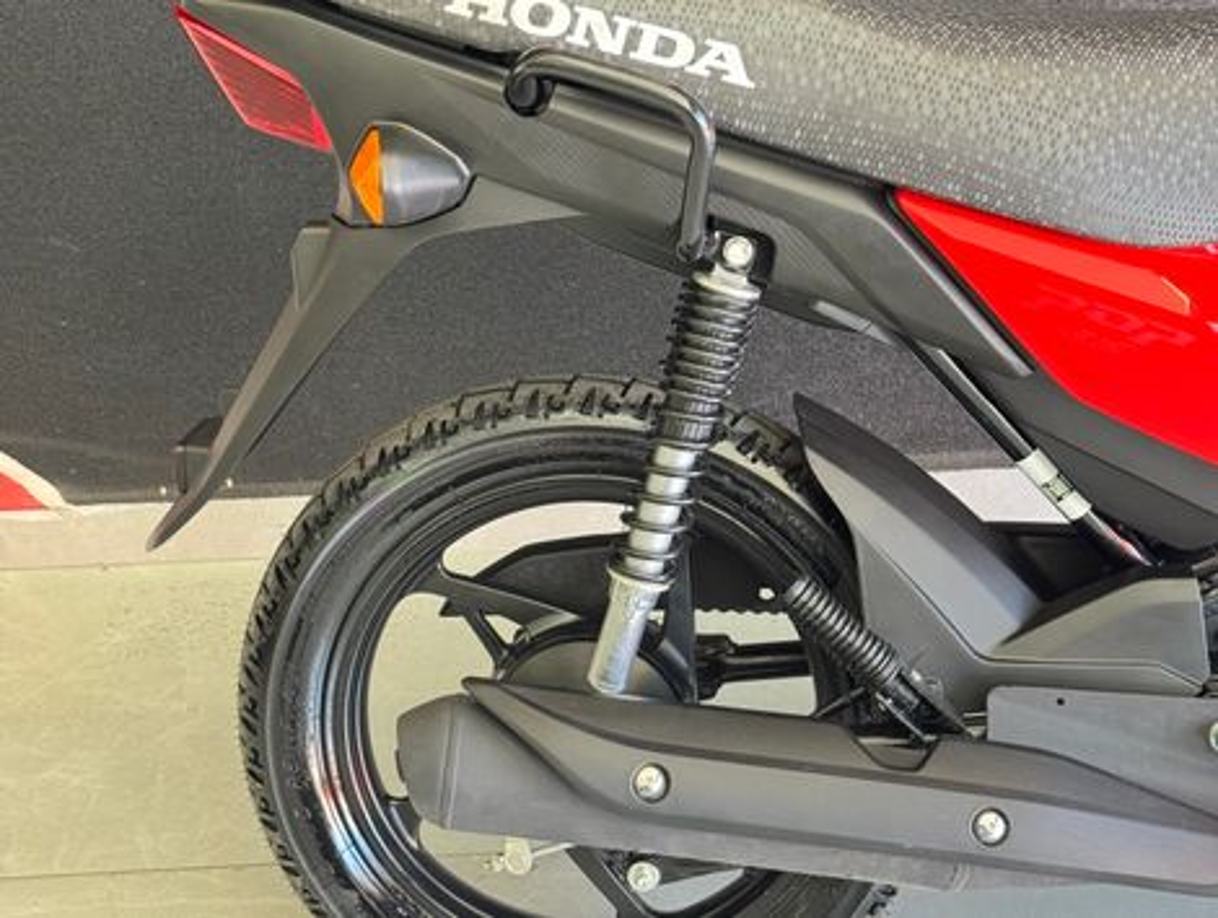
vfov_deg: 30.3
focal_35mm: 48
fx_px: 1692
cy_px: 459
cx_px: 609
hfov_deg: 39.6
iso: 250
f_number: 1.78
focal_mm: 6.76
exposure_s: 1/60
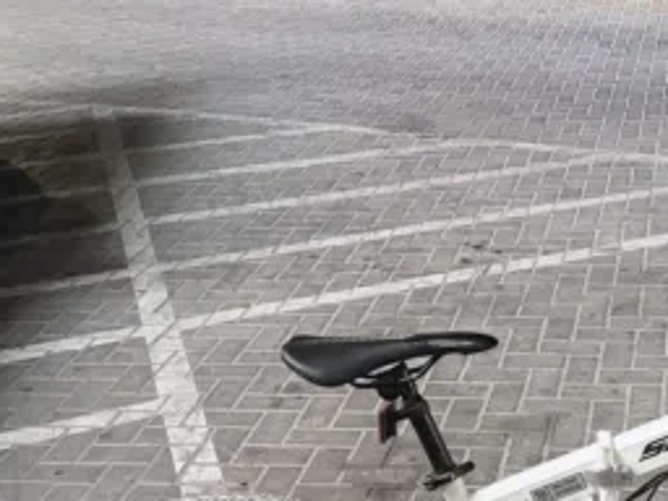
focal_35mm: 60
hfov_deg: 30.5
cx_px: 624
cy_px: 480
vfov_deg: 23.6
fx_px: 1158
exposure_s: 1/25
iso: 800
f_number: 1.78
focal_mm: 6.76
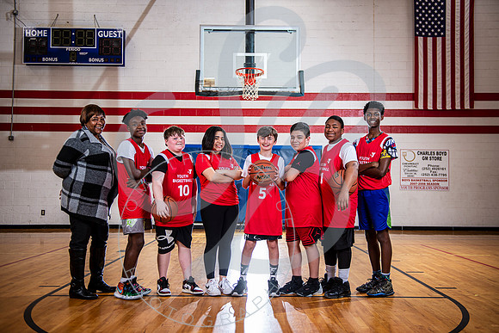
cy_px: 167
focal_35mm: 39
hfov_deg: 49.7
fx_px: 539
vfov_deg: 34.3
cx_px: 253
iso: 200
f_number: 5.6
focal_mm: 38
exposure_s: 1/200
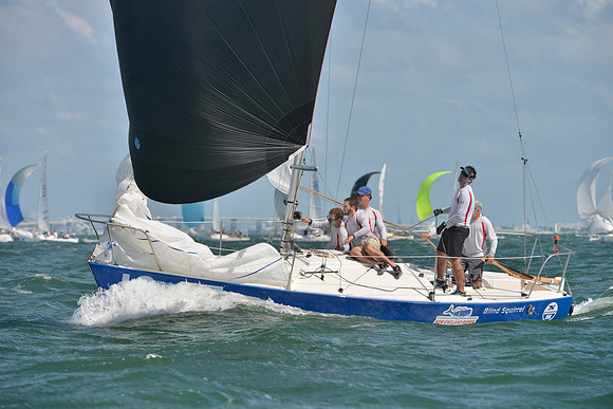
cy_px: 204
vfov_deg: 5.1
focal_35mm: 270
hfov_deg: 7.6
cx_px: 306
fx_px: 4598
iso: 280
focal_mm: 270
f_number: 8
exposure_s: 1/1250
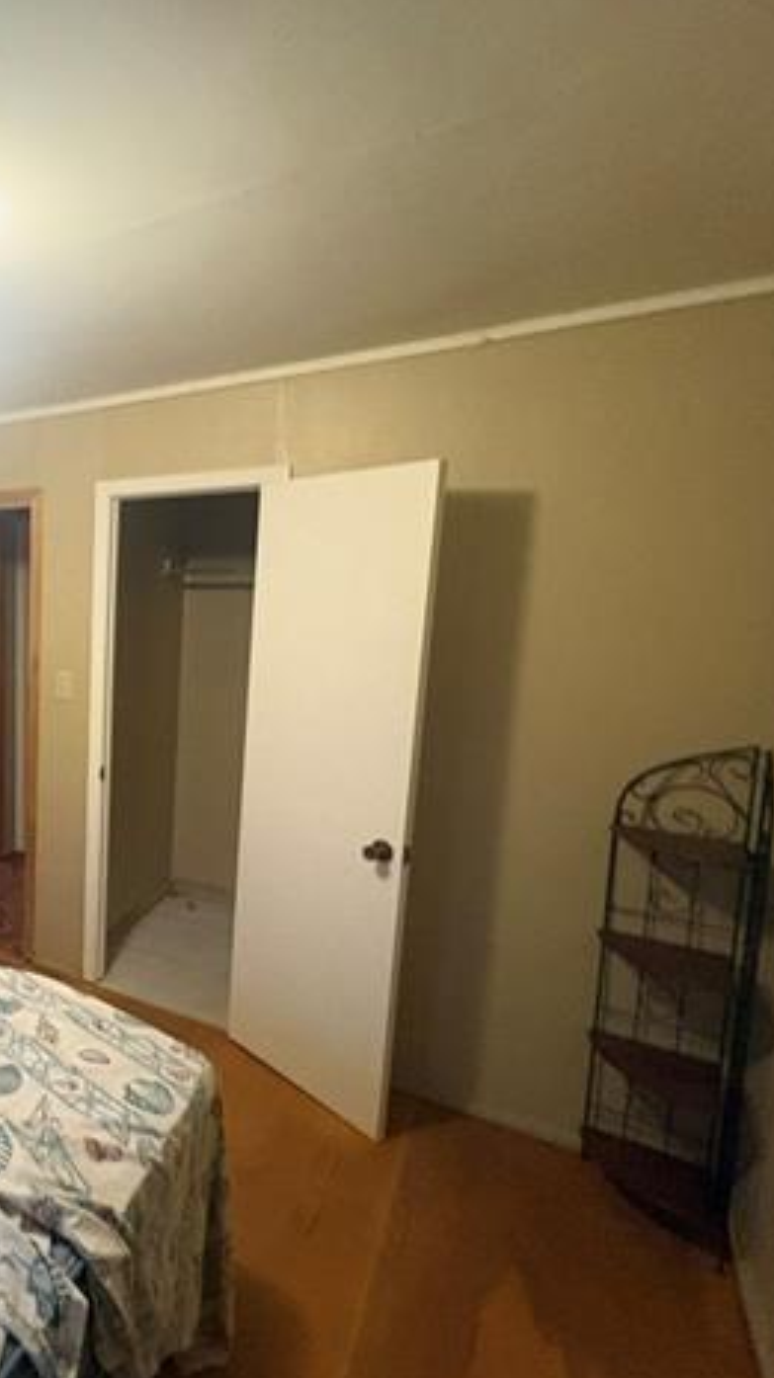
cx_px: -36
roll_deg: +0.5
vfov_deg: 83.9
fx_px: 767
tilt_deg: -5.2
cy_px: 688
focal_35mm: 21
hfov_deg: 43.9
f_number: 2.2
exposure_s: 1/40
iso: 800
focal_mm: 2.22
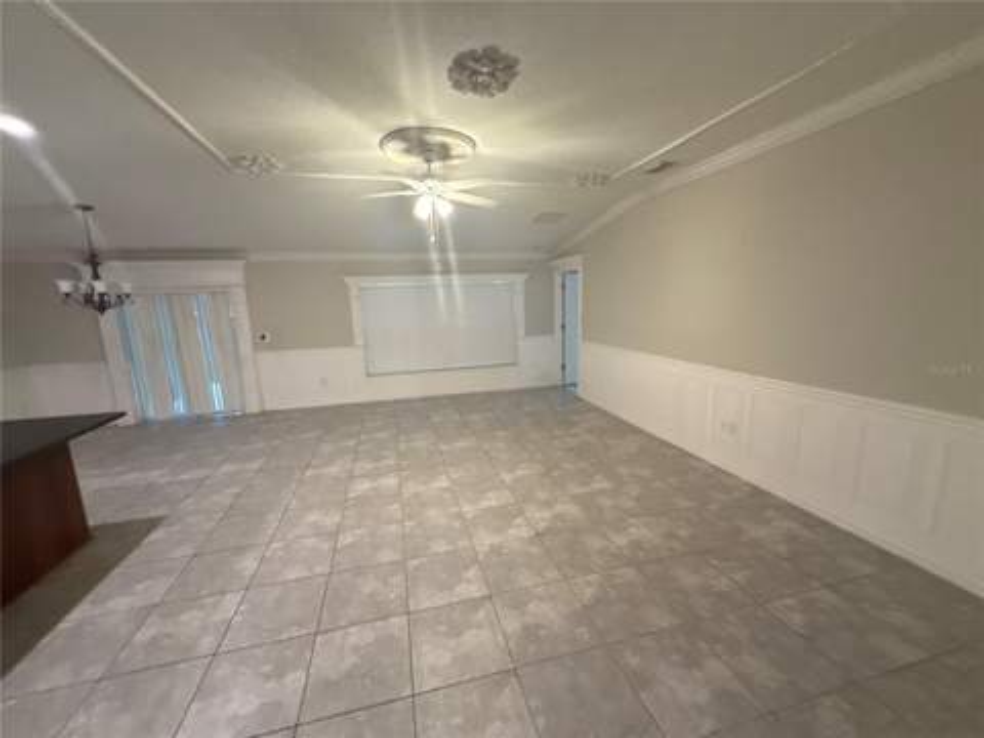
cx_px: 492
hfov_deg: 102.1
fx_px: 398
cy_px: 369
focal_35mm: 14
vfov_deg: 85.7
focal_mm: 2.22
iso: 400
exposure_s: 1/60
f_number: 2.2
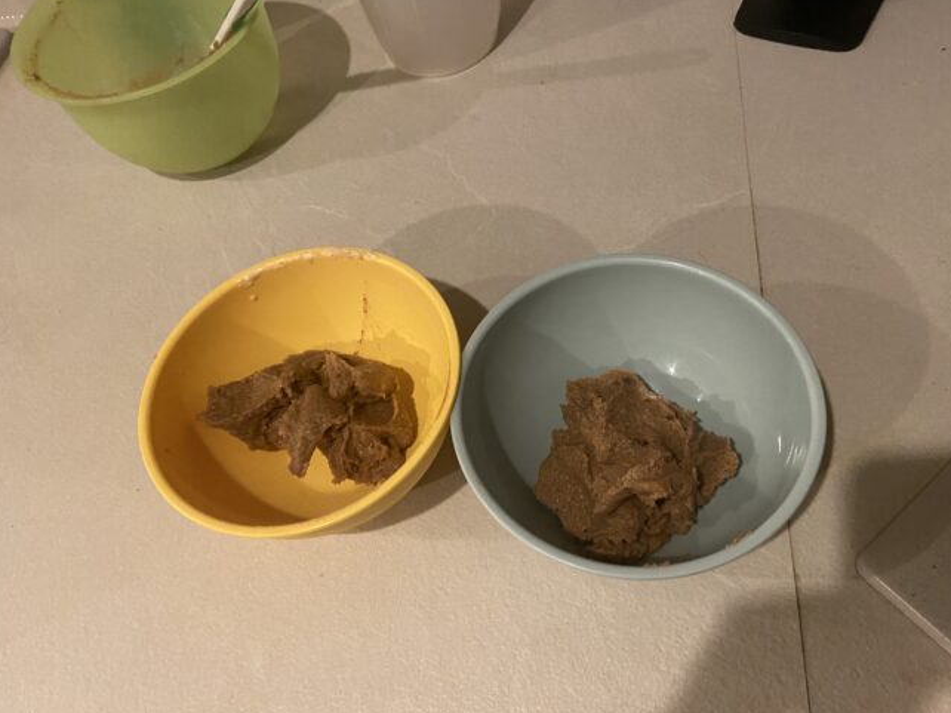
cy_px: 354
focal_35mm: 27
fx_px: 741
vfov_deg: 51.3
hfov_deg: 65.3
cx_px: 484
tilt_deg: -59.2
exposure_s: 1/33
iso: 500
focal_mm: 4.25
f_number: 1.8
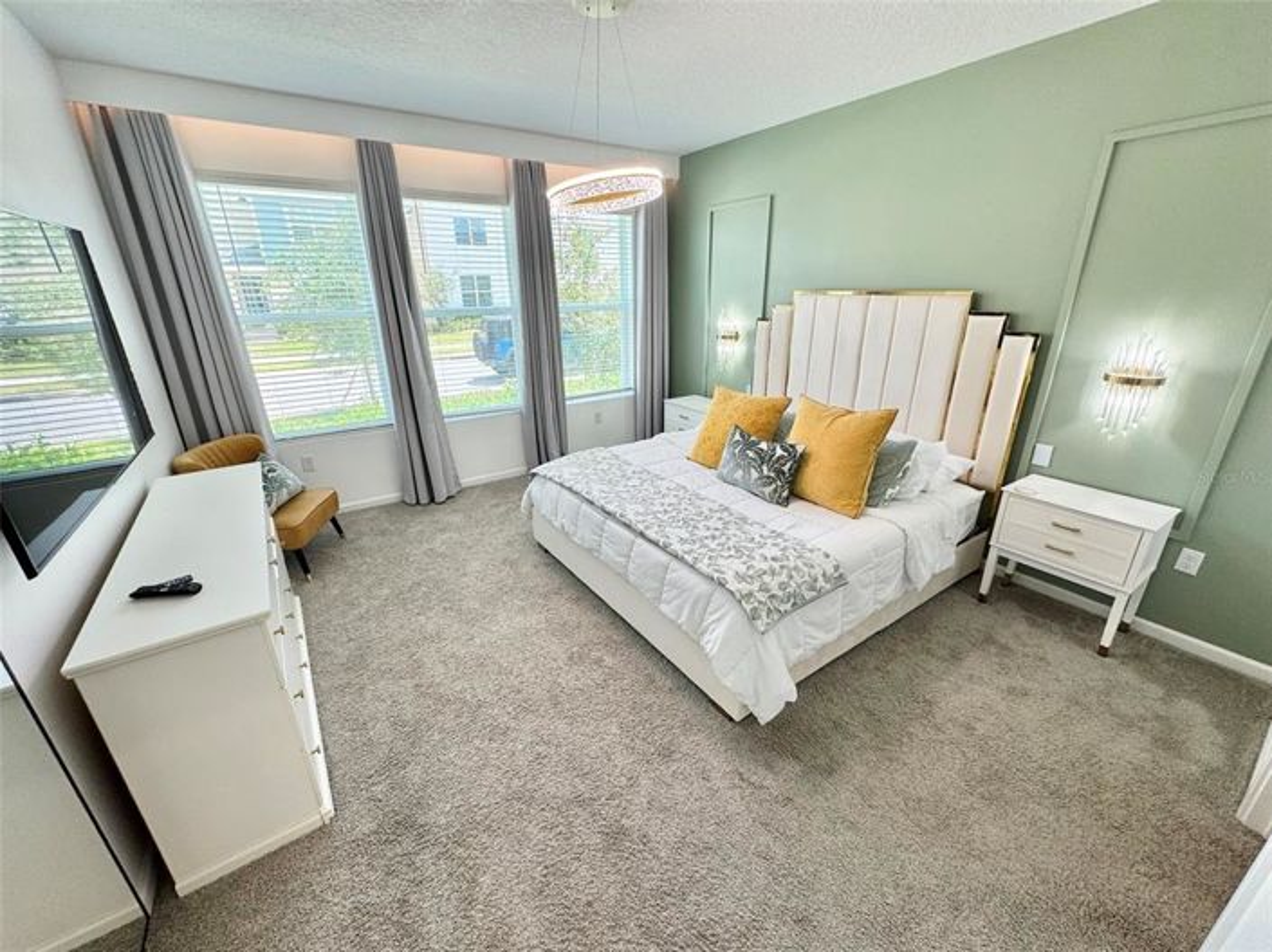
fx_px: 514
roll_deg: +1.1
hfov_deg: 102.1
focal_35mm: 14
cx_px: 636
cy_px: 476
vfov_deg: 85.6
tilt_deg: -19.9
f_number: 2.2
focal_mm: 2.22
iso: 64
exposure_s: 1/120
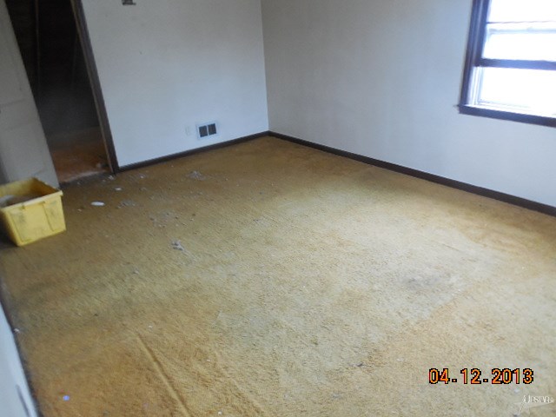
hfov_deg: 69.4
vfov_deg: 54.9
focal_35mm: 25
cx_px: 278
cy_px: 208
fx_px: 402
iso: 450
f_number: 3.3
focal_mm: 4.5
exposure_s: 1/8
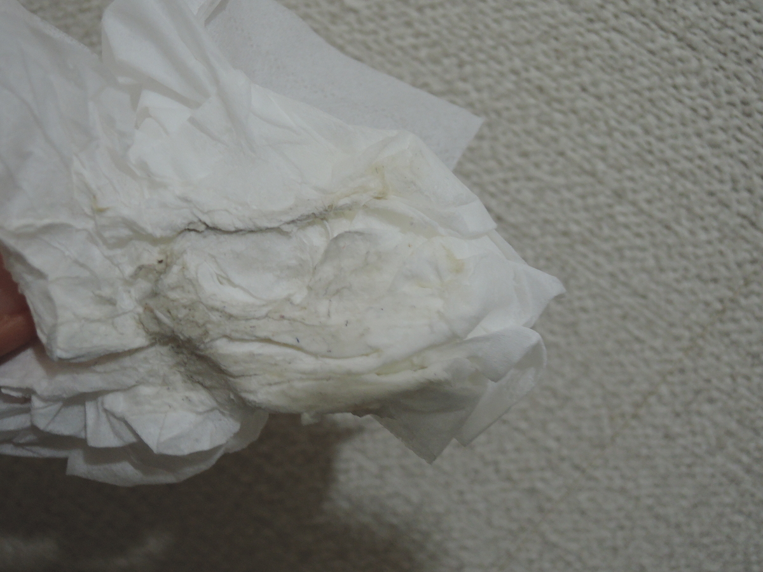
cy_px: 286
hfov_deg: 52.6
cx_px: 382
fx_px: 771
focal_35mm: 35
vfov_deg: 40.7
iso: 400
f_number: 3.5
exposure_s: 1/40
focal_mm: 7.5
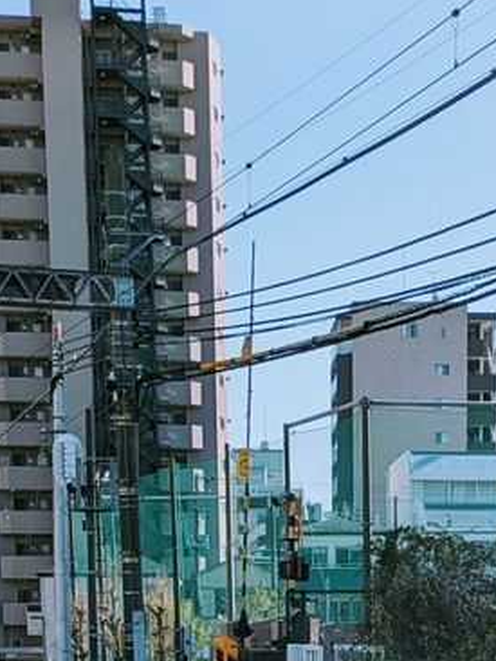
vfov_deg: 20.6
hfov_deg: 18.0
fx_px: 1565
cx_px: 259
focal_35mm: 82
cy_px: 968
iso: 43
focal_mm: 5.43
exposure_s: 1/1692
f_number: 1.89
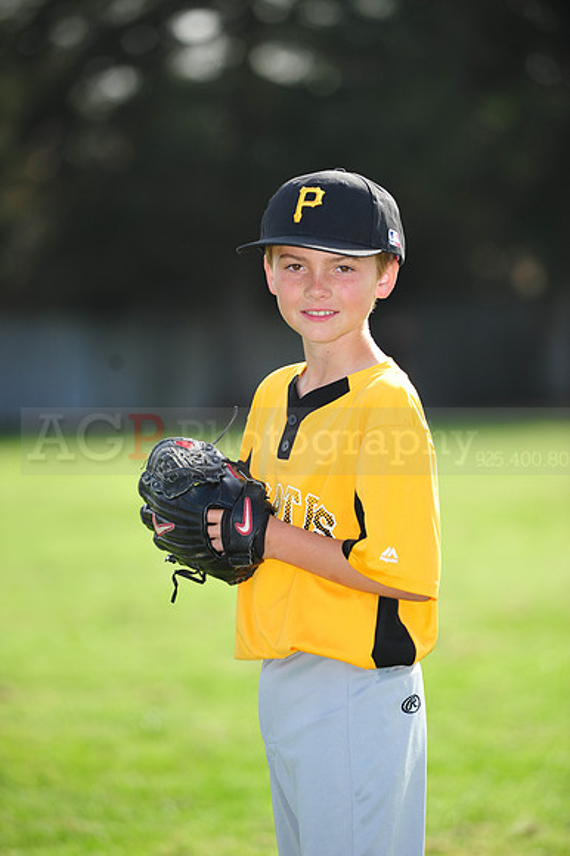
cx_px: 285
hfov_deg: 6.9
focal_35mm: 200
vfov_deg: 10.3
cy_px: 428
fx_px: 4755
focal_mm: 200
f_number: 4.5
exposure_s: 1/1250
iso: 400
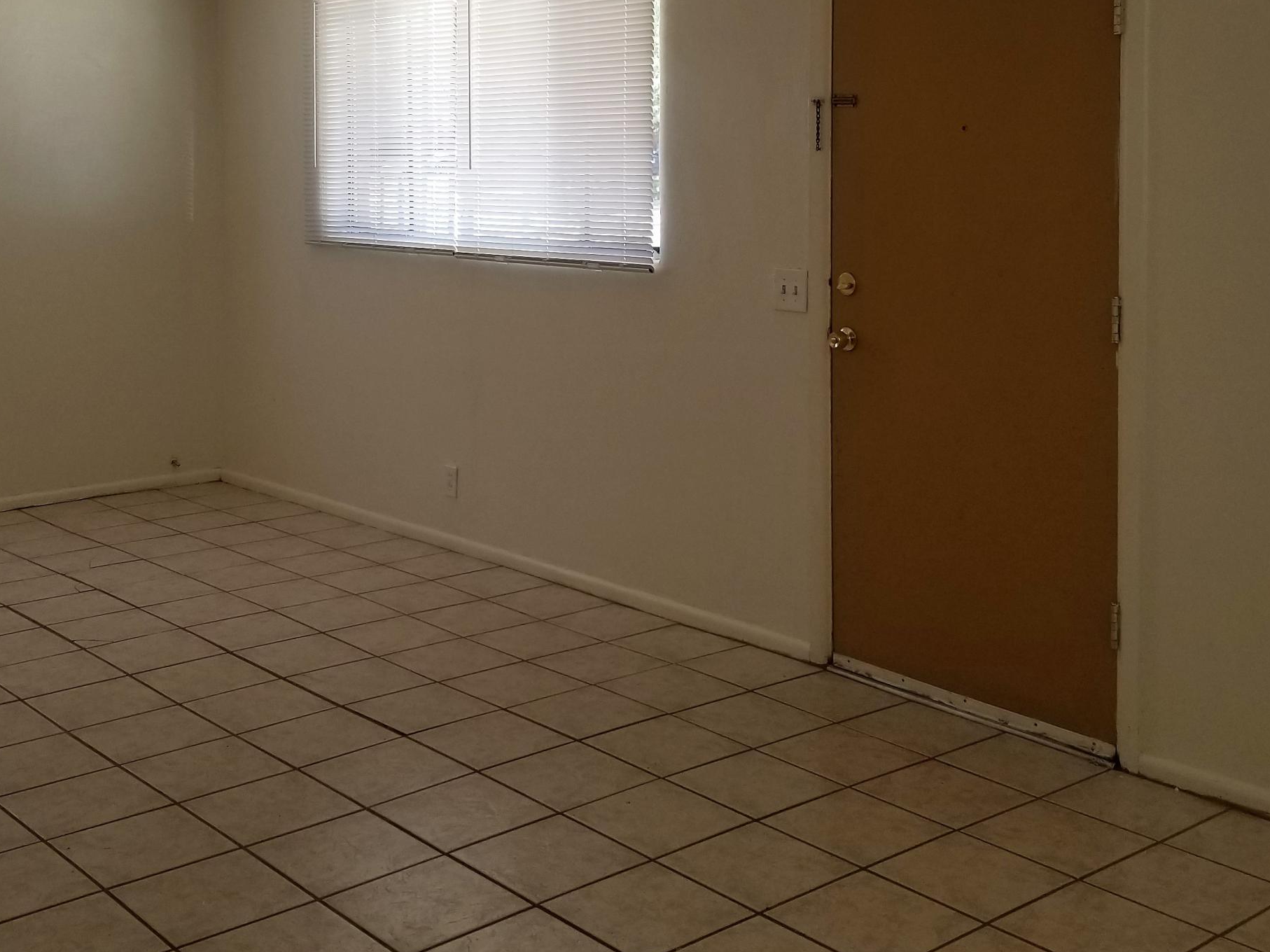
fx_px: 1577
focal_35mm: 43
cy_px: 200
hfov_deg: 43.8
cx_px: 571
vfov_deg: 32.7
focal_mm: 4.3
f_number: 1.7
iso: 64
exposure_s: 1/120
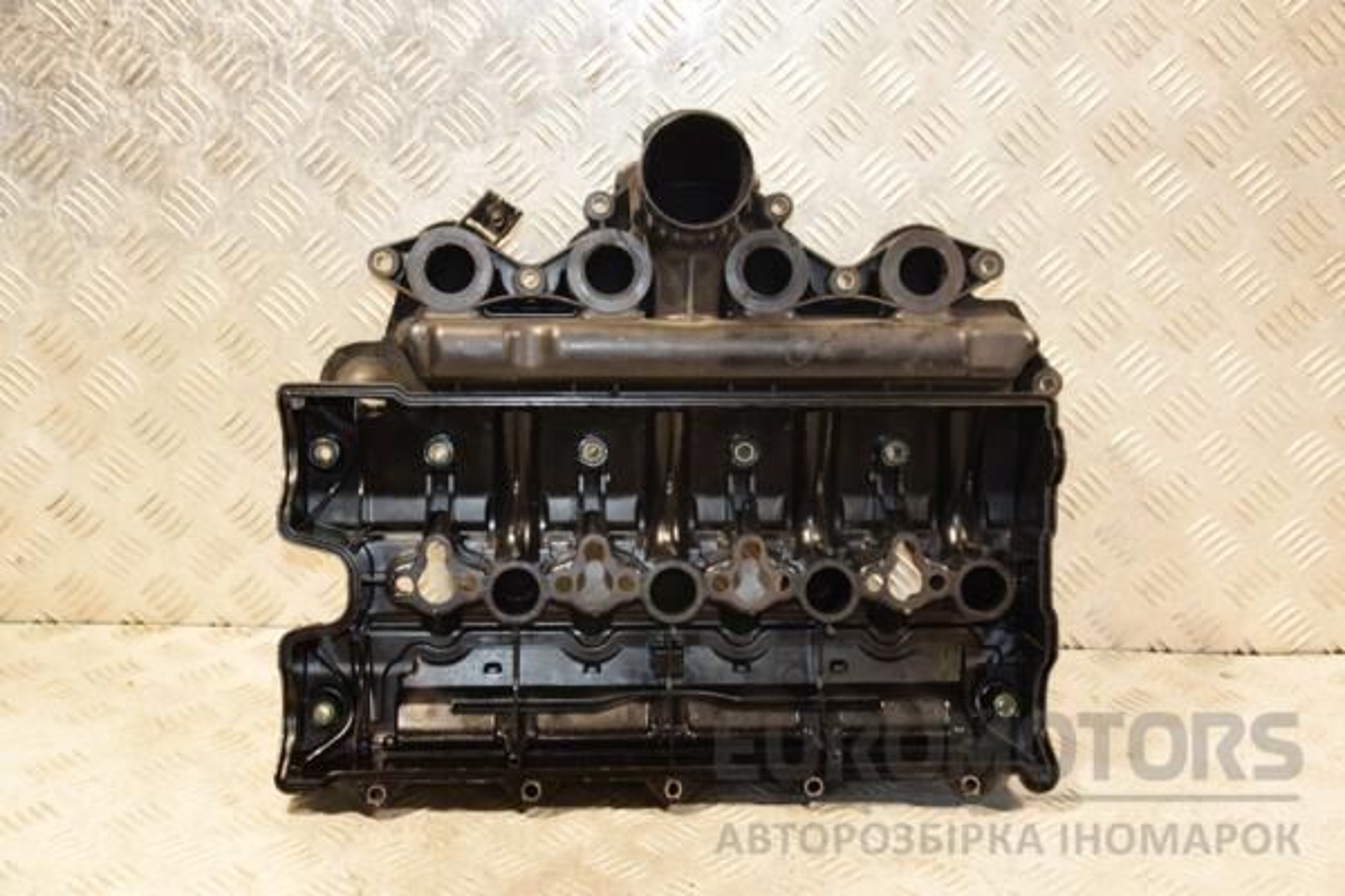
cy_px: 448
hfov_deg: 37.9
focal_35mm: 52
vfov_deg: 25.8
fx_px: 1961
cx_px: 672
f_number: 5
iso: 800
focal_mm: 35
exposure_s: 1/80
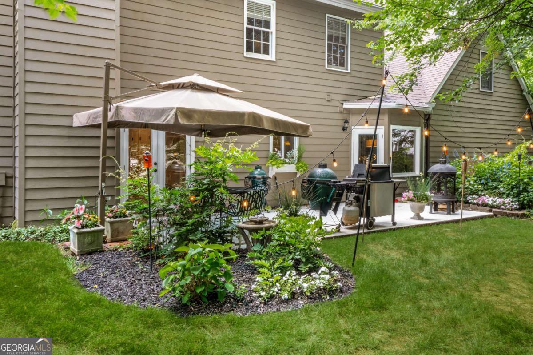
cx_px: 266
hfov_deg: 65.5
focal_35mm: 28
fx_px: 414
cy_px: 178
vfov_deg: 46.4
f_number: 11
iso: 100
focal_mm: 10.26
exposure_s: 1/10
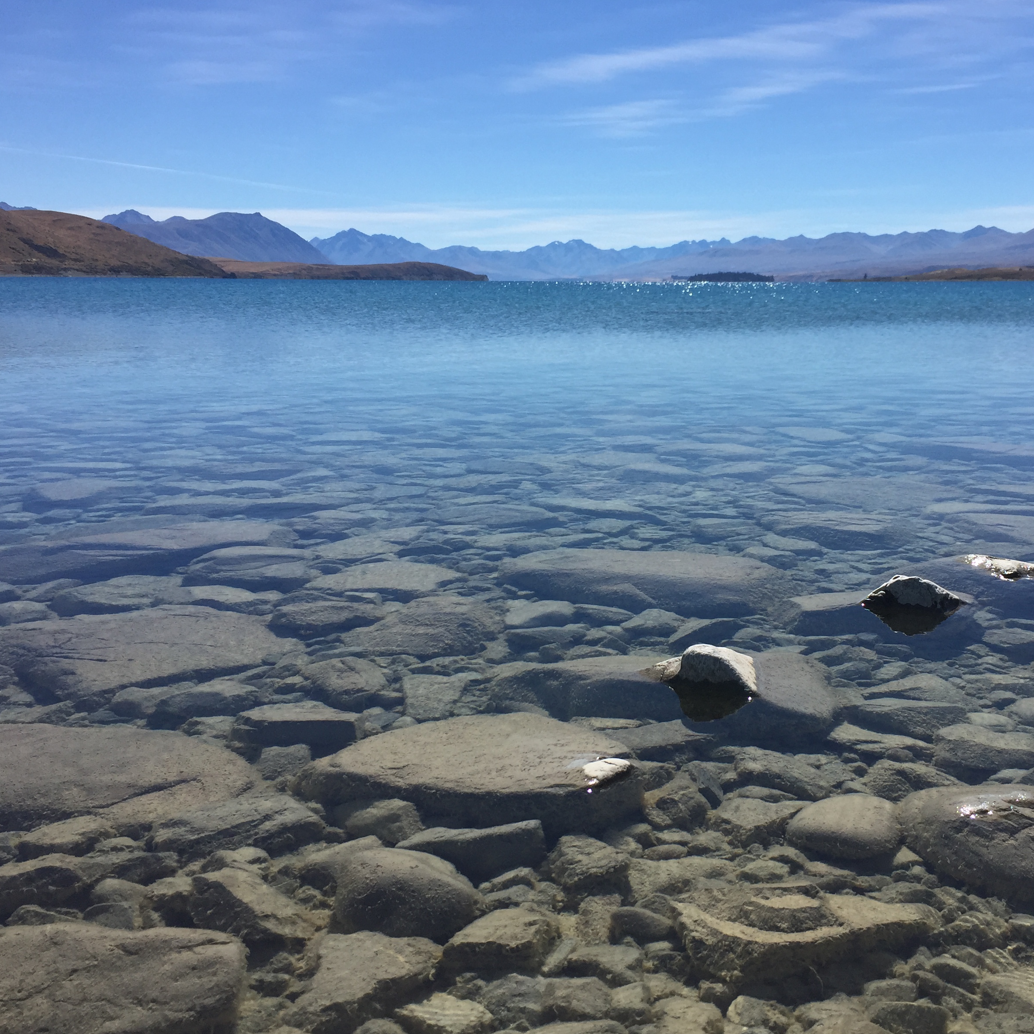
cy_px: 526
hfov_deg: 46.8
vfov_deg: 47.2
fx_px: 1183
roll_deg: +0.7
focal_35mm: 35
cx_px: 642
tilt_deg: -11.3
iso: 32
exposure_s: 1/3300
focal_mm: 4.15
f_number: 2.2
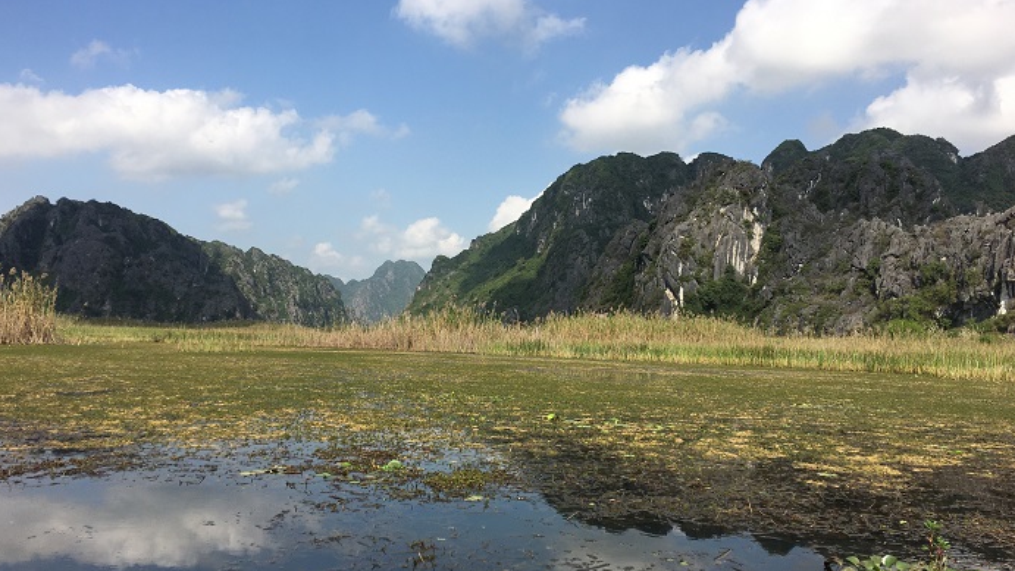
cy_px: 360
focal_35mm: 32
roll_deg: -3.2
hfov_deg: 61.0
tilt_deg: -0.1
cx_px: 507
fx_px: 861
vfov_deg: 36.5
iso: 25
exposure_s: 1/1637
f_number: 2.2
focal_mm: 4.15
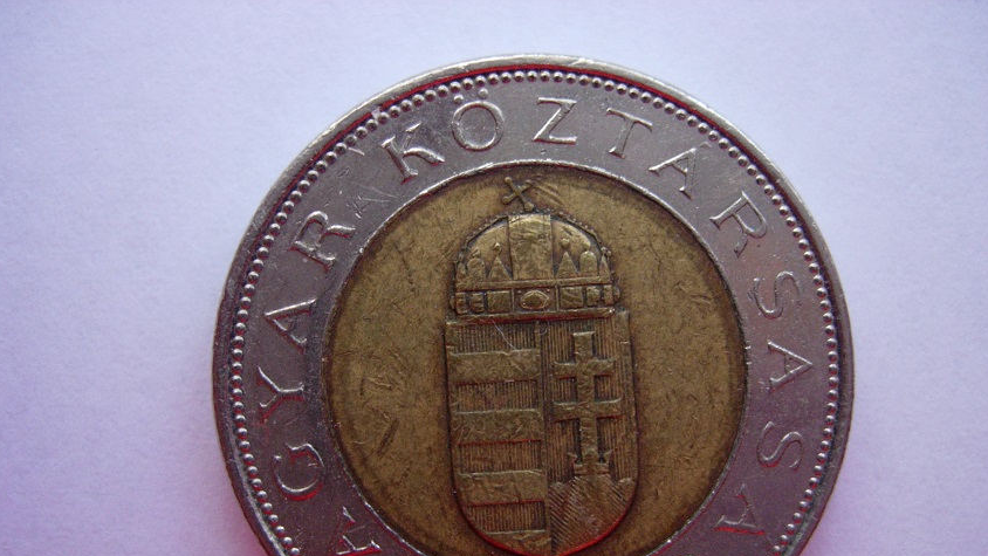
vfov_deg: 28.2
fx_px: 1100
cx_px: 489
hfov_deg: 48.4
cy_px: 375
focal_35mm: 42
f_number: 2.8
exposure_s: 1/32
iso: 178
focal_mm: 7.8
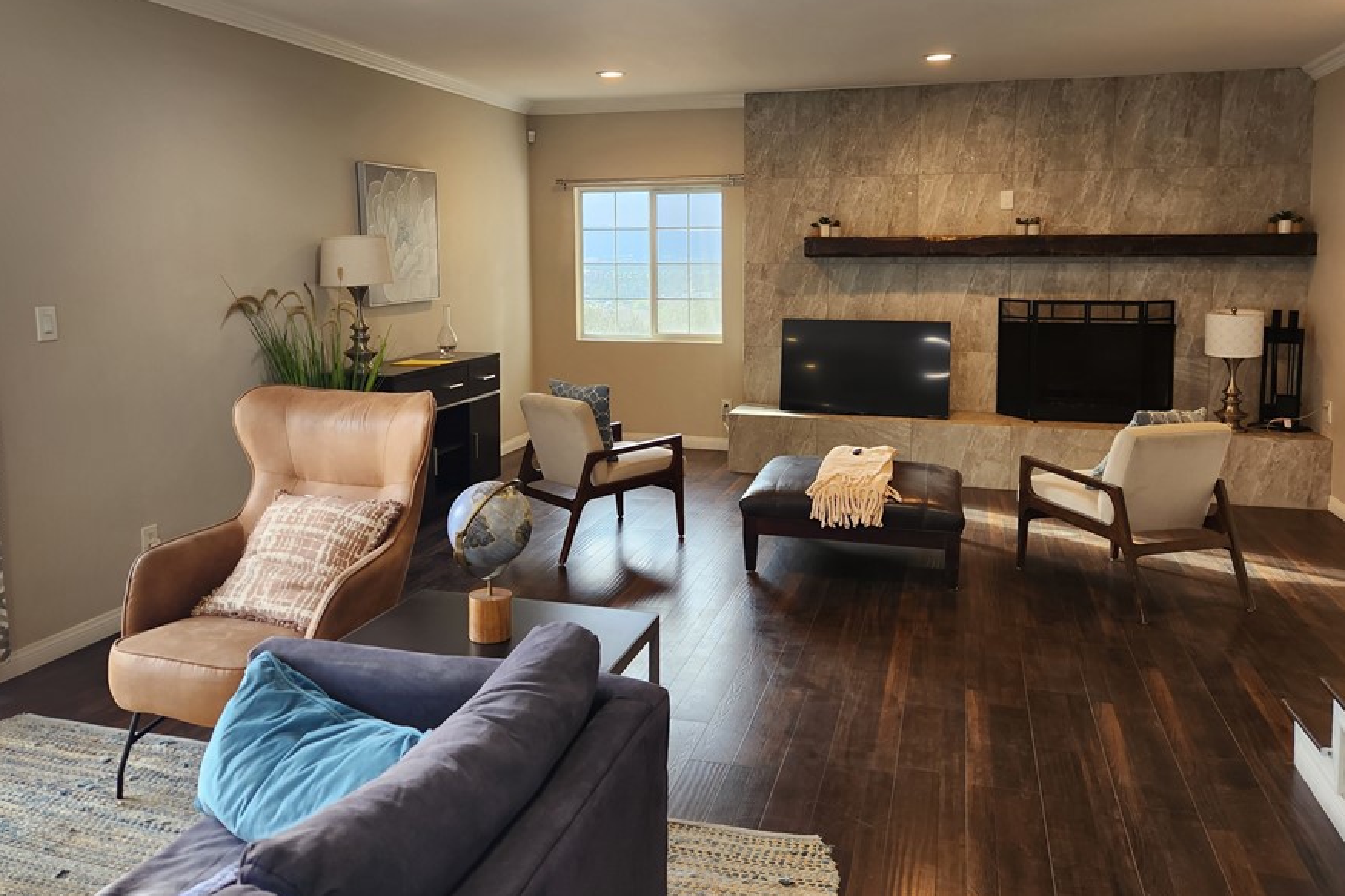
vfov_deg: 46.1
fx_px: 1046
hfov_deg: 65.5
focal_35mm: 28
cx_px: 656
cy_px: 347
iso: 100
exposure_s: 1/120
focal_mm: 5.4
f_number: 1.8
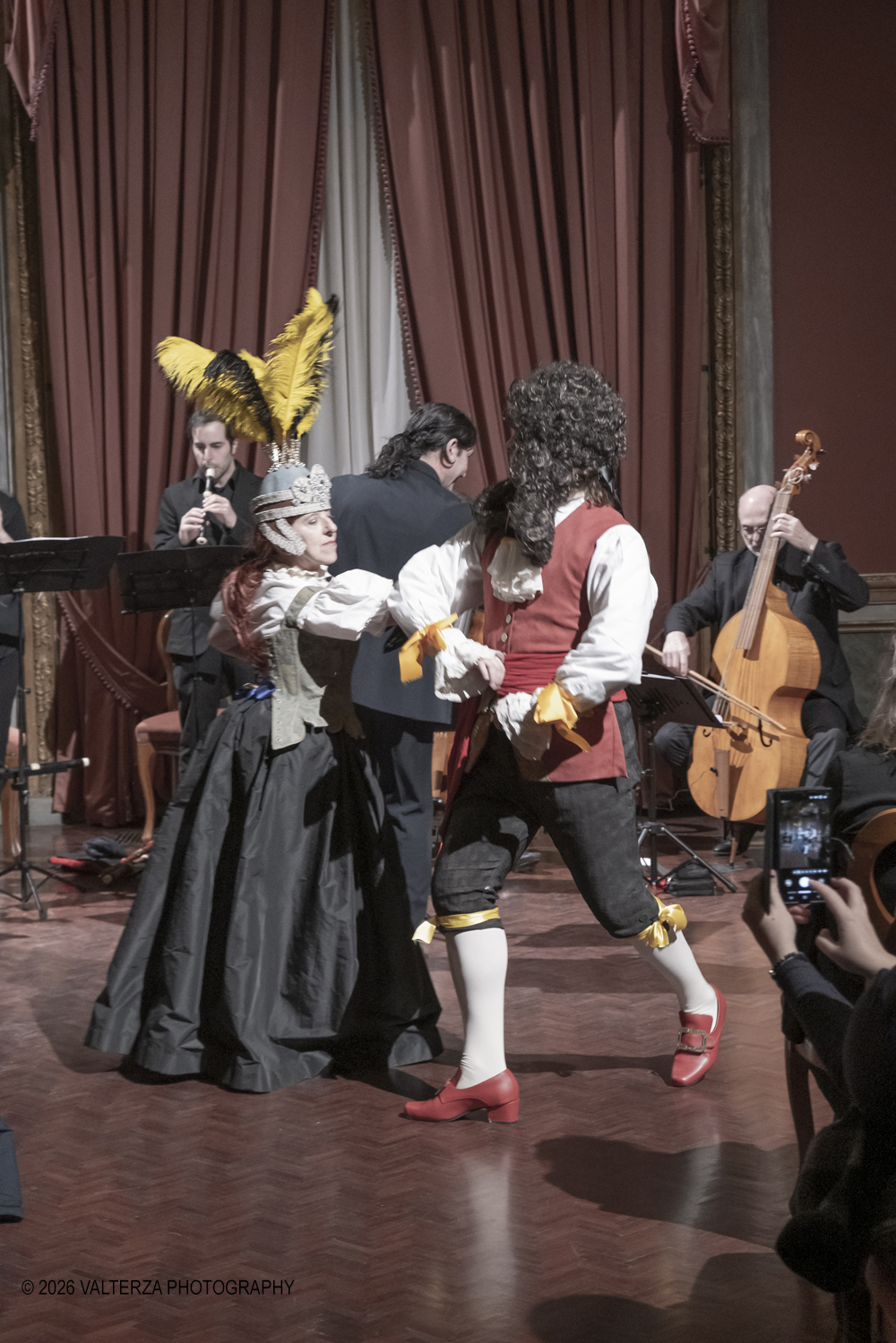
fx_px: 2314
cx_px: 448
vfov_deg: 32.4
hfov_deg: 21.9
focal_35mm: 62
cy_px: 672
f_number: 4
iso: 5000
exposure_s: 1/125
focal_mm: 41.1
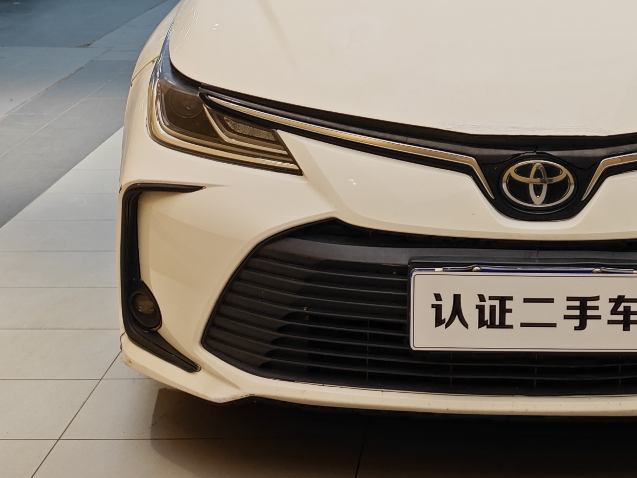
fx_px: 1454
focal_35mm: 79
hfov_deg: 24.2
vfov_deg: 18.2
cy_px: 12
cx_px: 538
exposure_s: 1/100
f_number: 1.9
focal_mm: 8.7
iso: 80
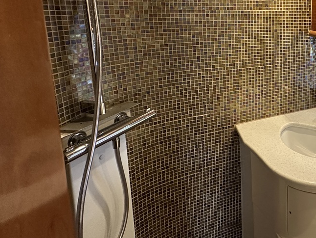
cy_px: 42
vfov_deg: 49.4
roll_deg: -0.3
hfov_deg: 57.1
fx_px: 237
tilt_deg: -7.4
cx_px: 289
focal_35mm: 26
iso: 640
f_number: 2.2
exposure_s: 1/60
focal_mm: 2.22
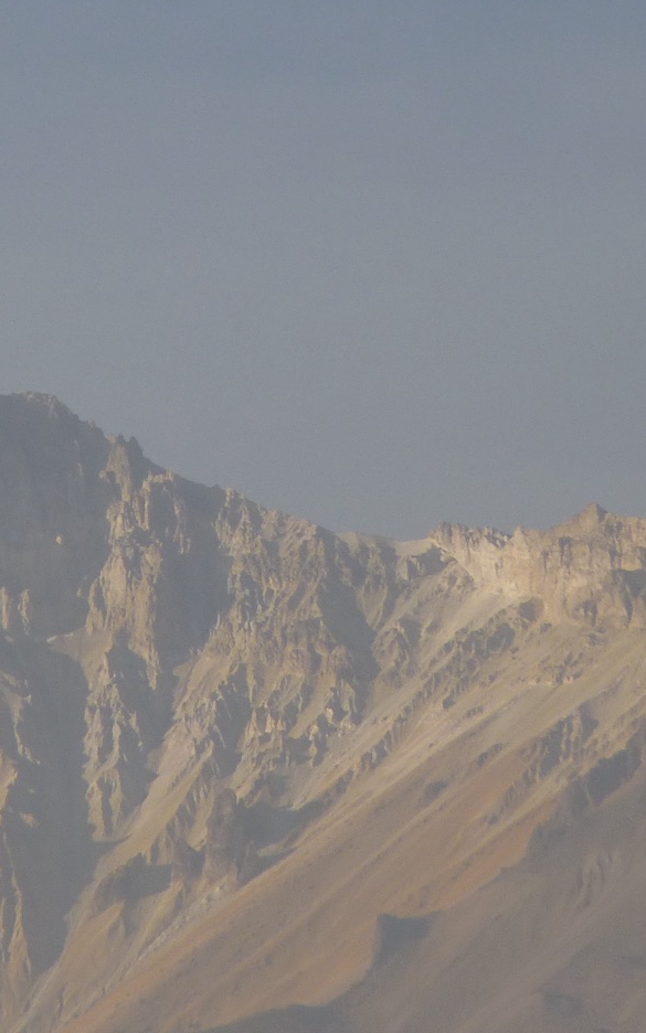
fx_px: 27972
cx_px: 192
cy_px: 433
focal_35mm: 993
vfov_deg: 2.1
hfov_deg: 1.3
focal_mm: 76.1
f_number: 5.6
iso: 80
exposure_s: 1/250
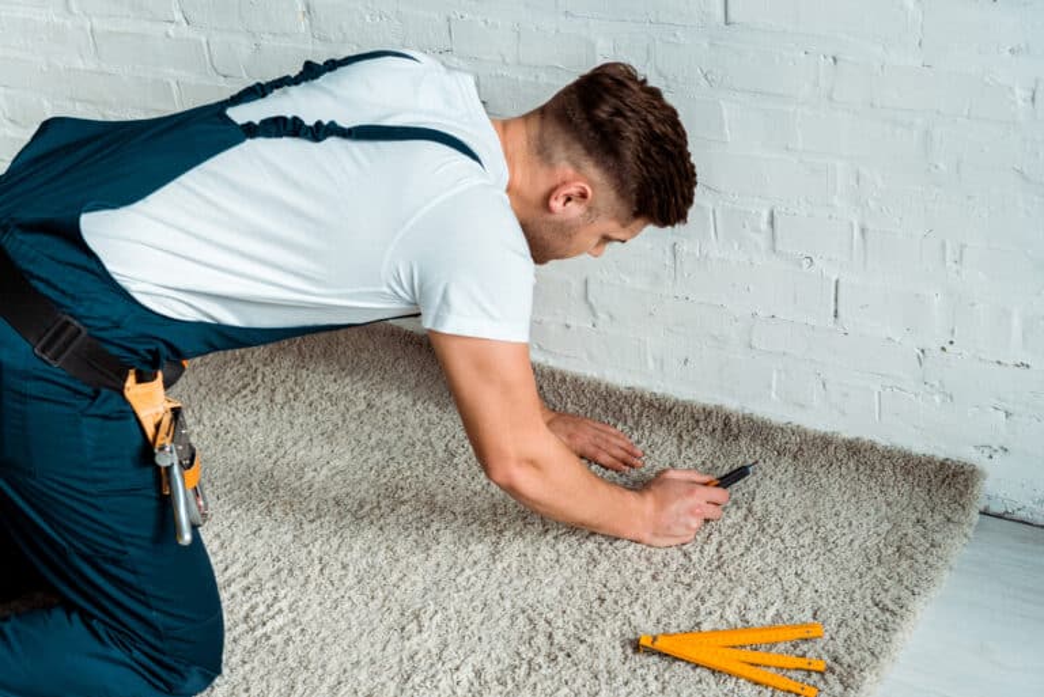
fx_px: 1509
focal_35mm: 52
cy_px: 348
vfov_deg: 26.0
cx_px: 522
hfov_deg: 38.2
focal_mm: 52
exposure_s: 1/160
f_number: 4
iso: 250
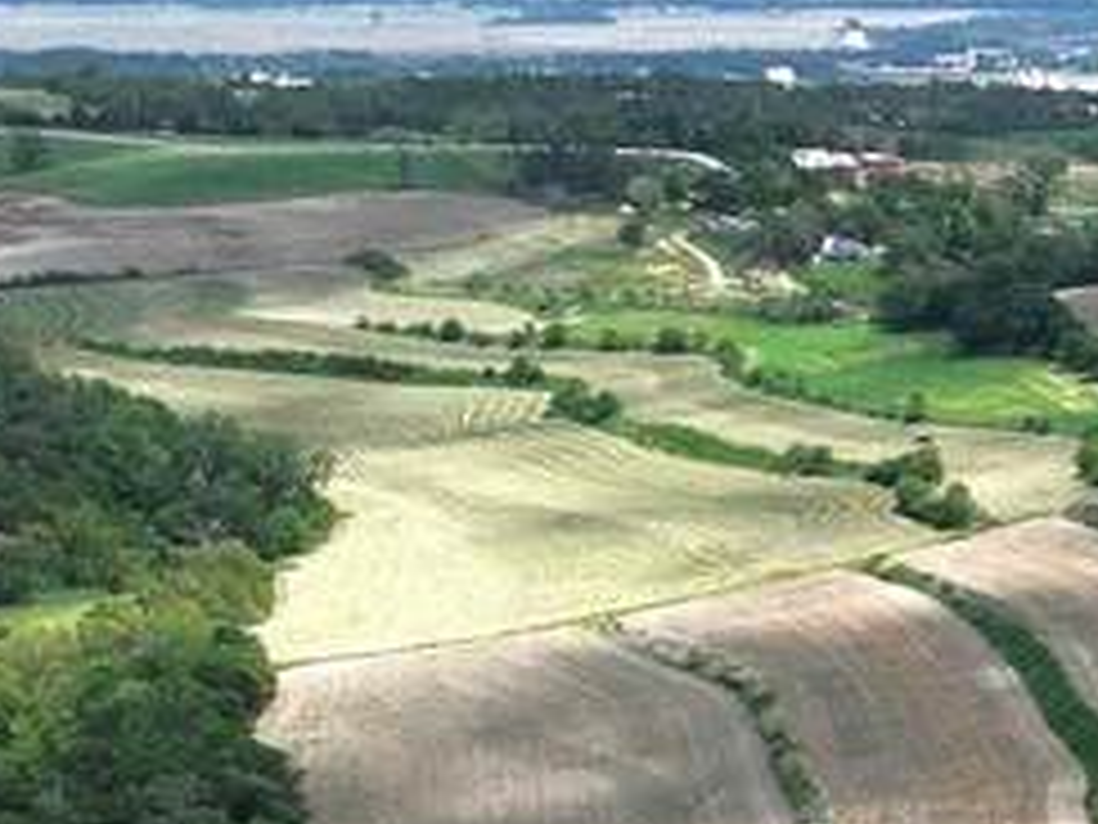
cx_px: 2632
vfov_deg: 11.1
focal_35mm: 126
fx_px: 3997
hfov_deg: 12.4
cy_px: 1385
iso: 140
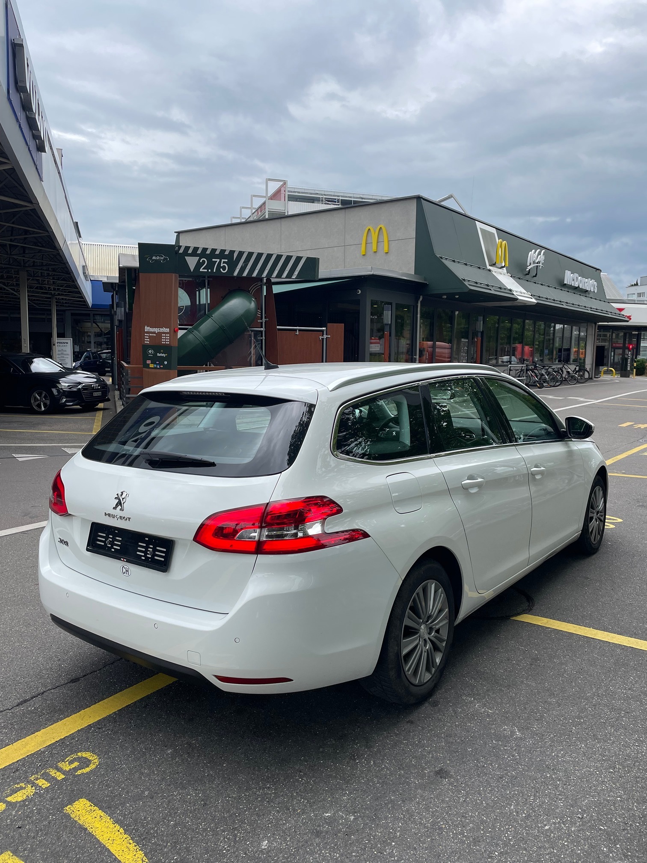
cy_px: 432
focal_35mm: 26
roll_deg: +0.1
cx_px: 324
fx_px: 648
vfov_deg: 67.3
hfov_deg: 53.1
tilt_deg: -6.8
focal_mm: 4.2
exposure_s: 1/1511
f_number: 1.6
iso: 32
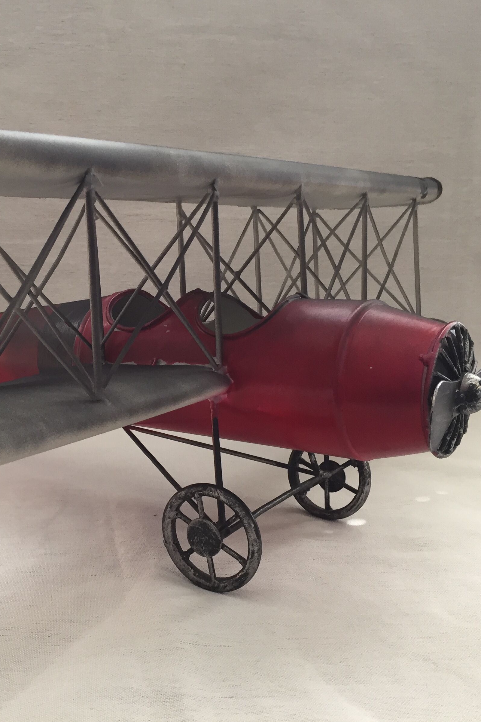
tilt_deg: -10.1
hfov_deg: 31.9
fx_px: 822
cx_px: 111
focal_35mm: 41
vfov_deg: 47.4
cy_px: 358
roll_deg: -1.4
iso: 80
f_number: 2.2
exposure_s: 1/33
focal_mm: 4.15
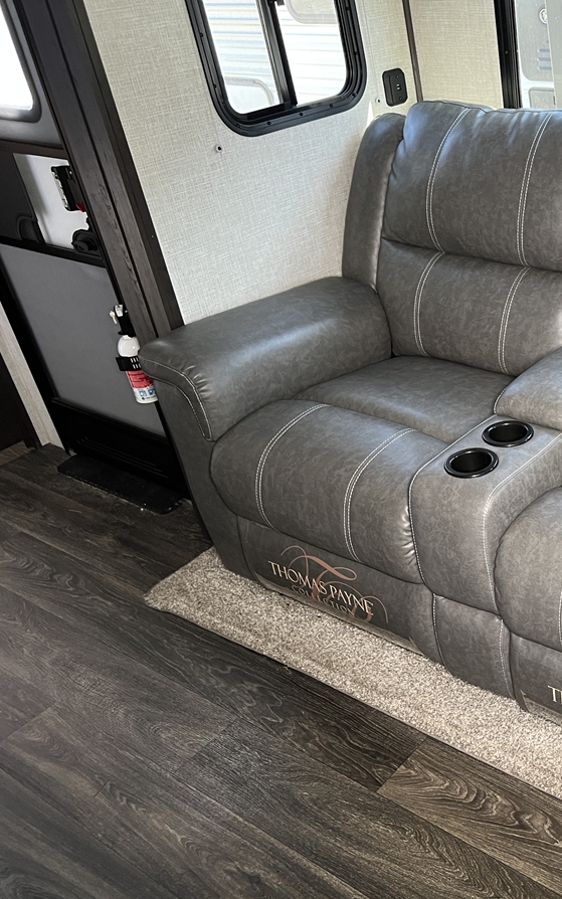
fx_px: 906
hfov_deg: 31.2
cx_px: 596
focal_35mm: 37
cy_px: 452
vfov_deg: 52.7
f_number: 1.5
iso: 160
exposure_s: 1/60
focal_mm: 5.7
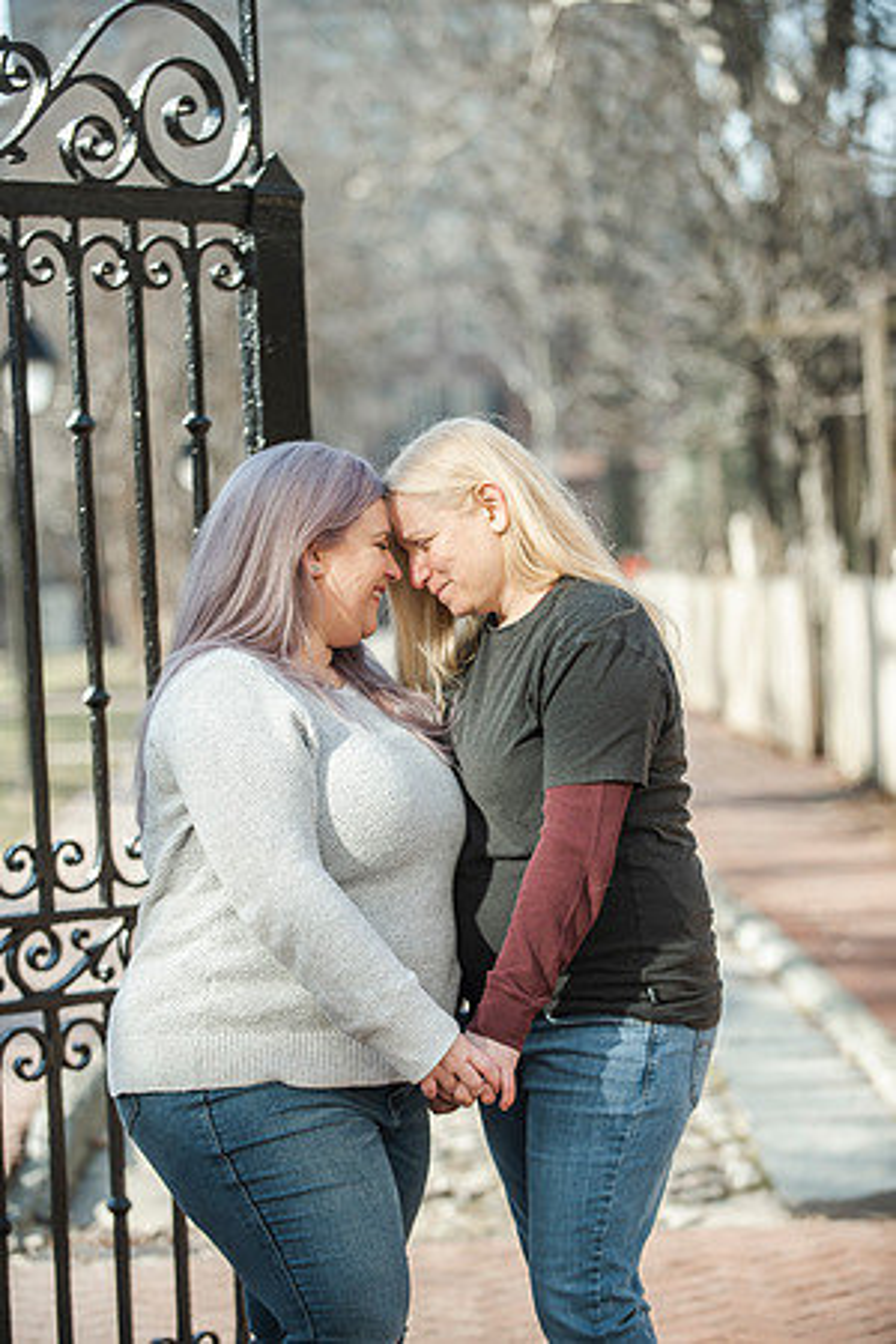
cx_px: 448
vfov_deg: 20.0
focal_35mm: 102
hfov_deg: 13.4
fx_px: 3808
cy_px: 672
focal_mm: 102
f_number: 3.2
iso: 640
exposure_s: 1/2500
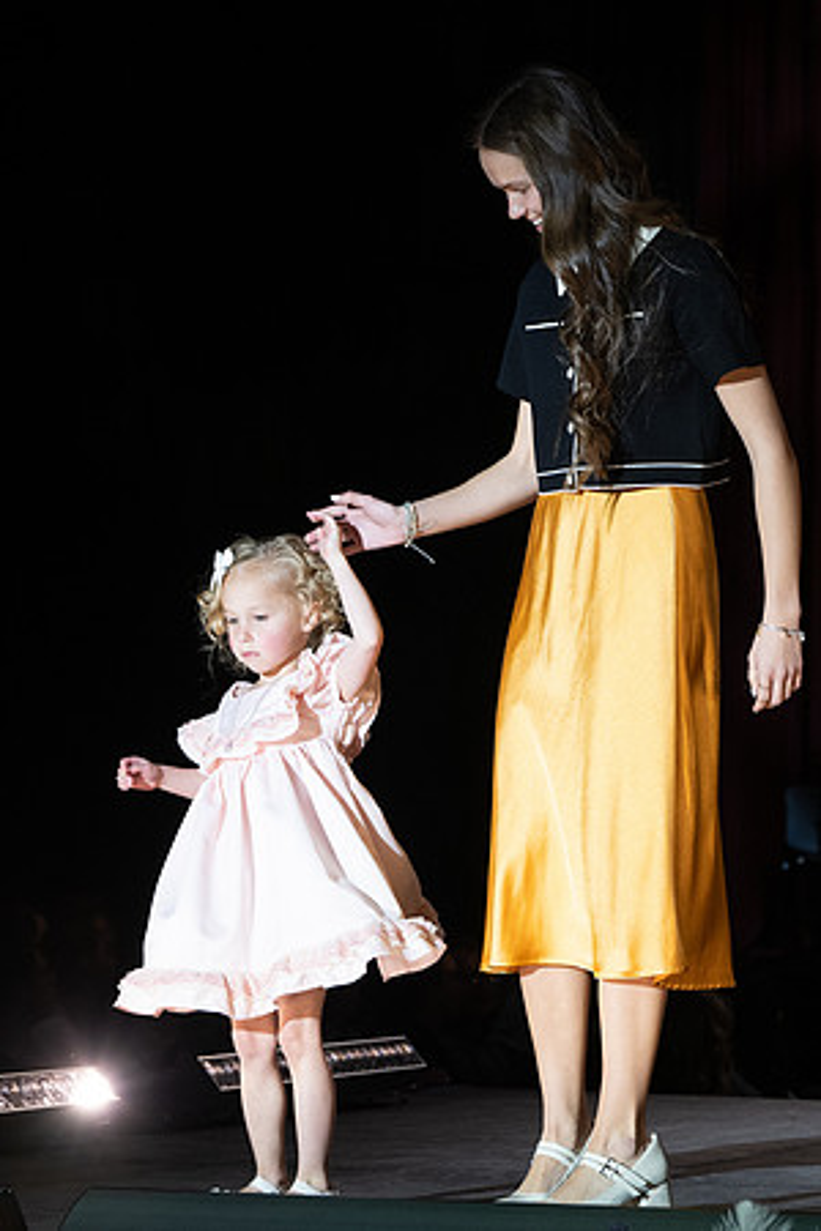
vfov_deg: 13.0
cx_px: 342
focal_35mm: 158
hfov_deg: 8.7
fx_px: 5403
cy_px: 675
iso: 1000
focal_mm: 96
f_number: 5.6
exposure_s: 1/250
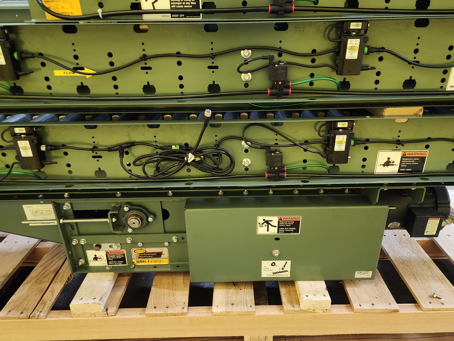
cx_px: 235
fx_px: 354
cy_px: 190
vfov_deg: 51.3
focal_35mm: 27
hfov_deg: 65.3
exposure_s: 1/40
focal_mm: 6.4
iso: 640
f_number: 1.8
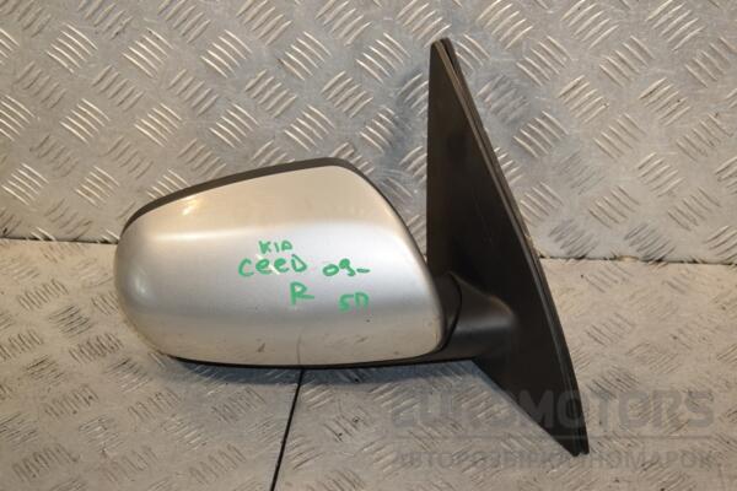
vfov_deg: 20.2
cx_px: 368
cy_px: 246
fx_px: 1382
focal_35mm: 68
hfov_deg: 29.9
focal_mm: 45
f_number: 6.3
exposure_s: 1/200
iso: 800
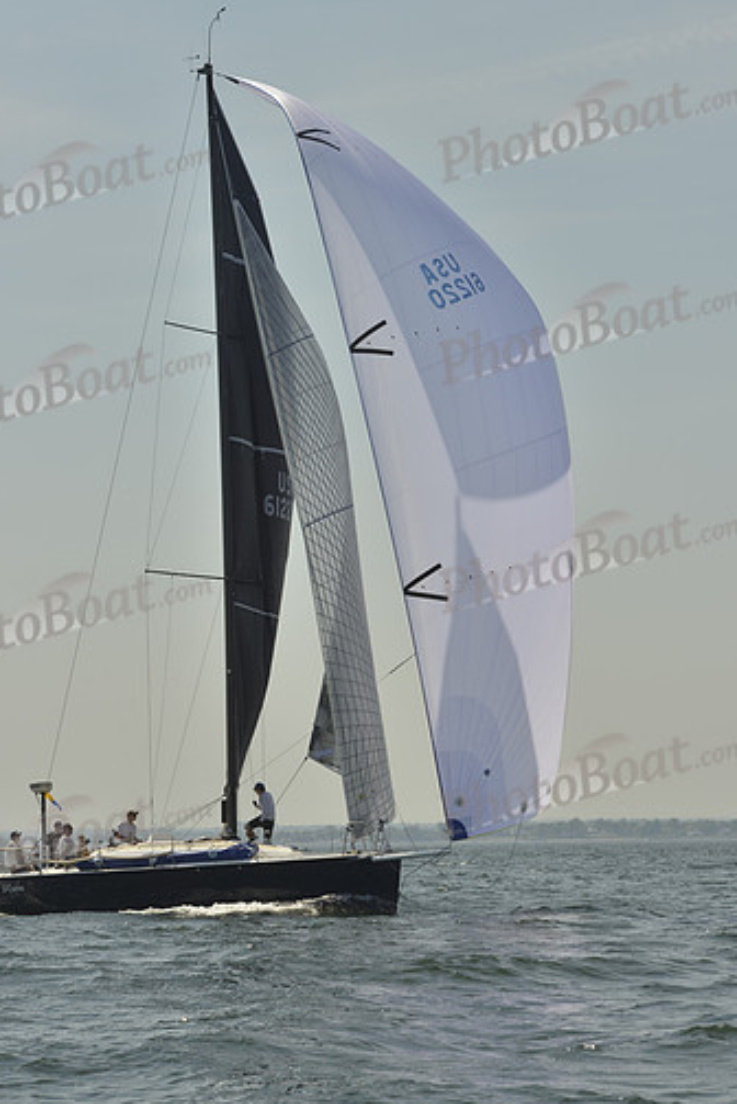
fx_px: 3250
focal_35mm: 106
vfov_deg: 19.3
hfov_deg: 12.9
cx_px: 326
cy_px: 474
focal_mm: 92
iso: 200
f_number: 9
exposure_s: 1/1250
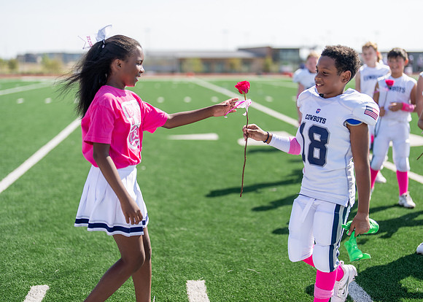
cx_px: 212
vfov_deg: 27.0
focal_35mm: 52
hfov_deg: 37.2
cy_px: 151
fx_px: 629
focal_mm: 50
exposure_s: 1/10000
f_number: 1.2
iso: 100
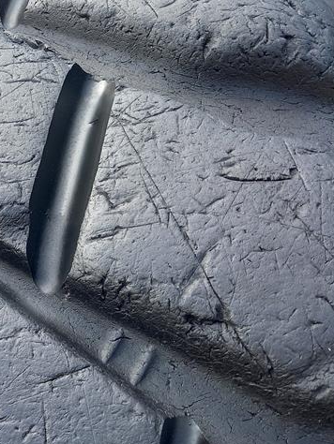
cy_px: 209
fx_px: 694
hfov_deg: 25.1
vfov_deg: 35.5
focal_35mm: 54
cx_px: -35
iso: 50
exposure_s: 1/155
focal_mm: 4.65
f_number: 1.8
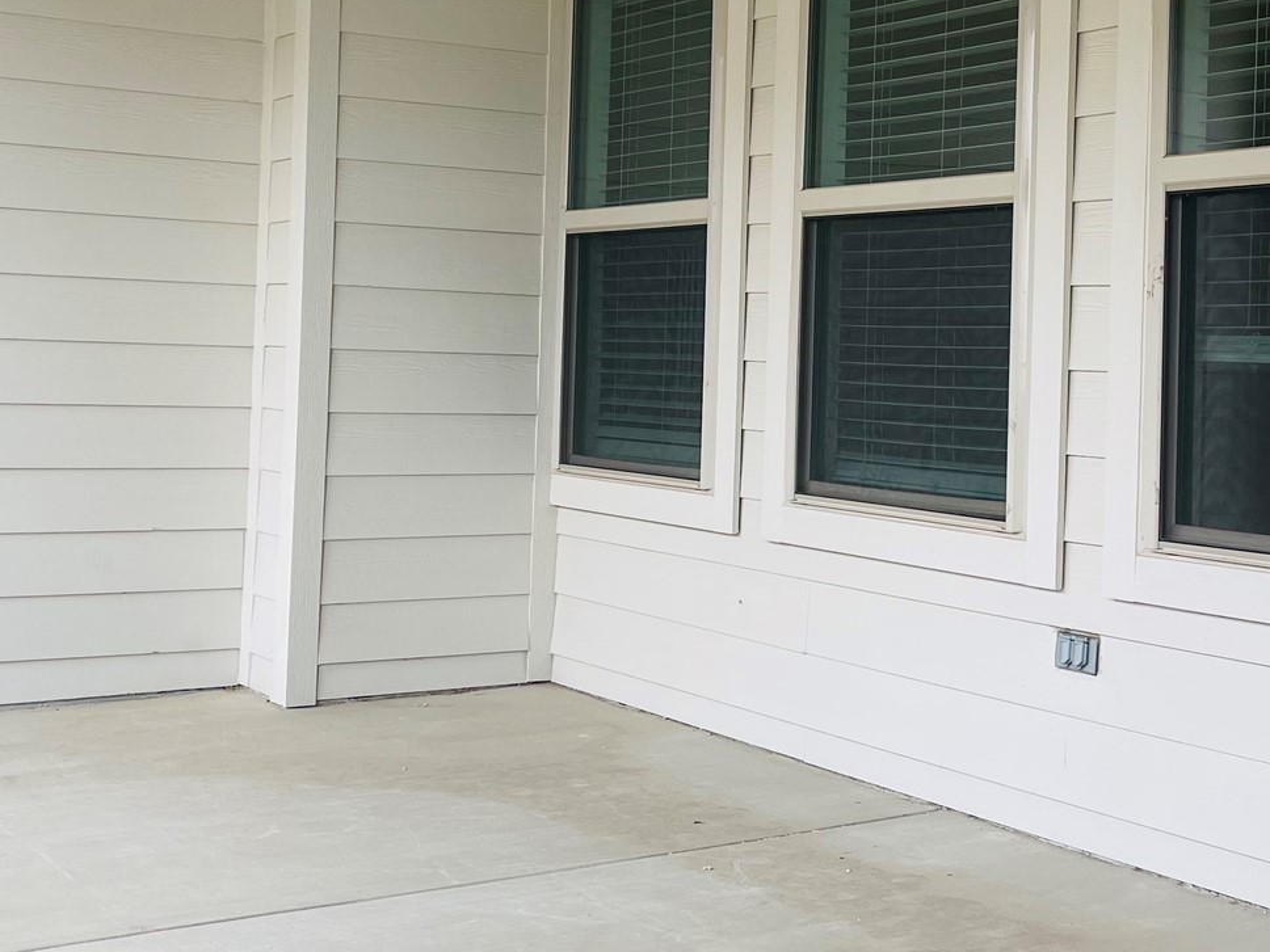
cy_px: 302
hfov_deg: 34.9
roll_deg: -2.1
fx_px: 2018
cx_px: 714
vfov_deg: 26.4
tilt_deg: +2.0
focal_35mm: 55
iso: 32
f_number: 1.6
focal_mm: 5.1
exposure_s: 1/259
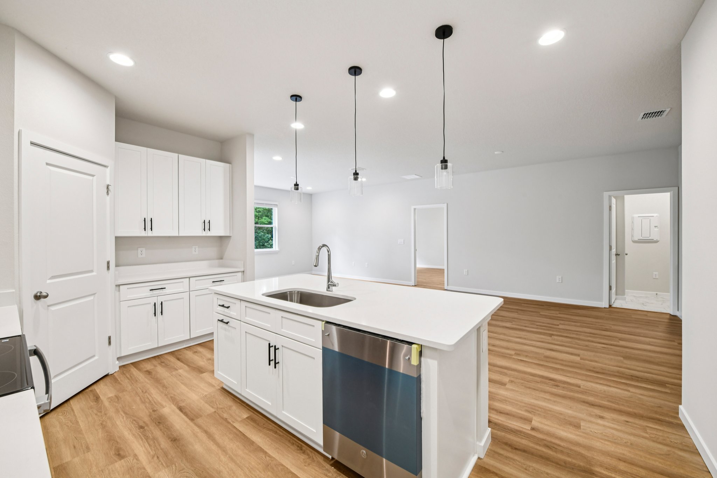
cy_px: 239
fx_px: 279
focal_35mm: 14
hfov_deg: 104.3
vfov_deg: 81.2
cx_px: 358
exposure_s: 1/6
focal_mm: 14
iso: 400
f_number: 8
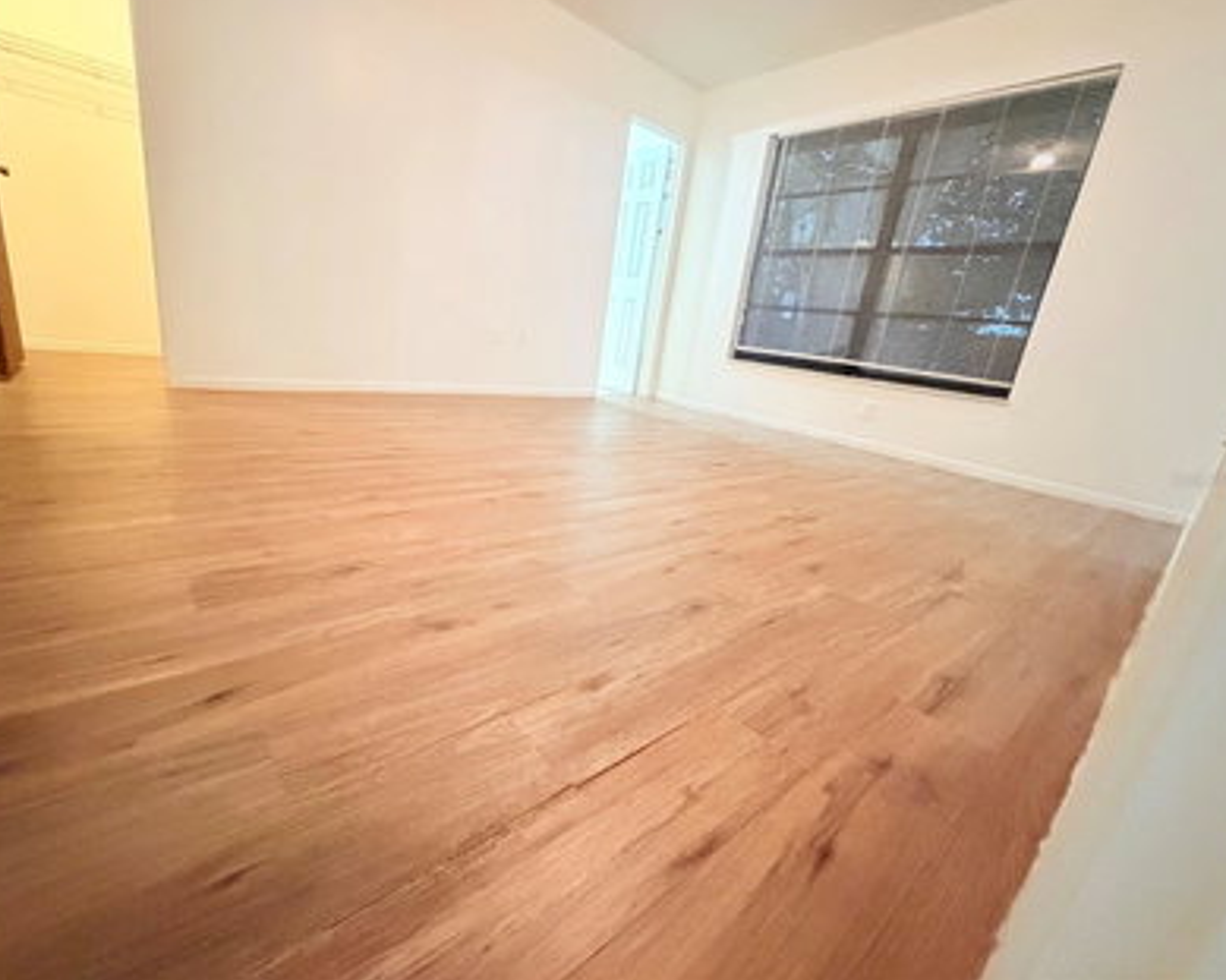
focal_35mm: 15
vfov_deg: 84.0
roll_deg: -6.7
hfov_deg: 96.7
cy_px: 479
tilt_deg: -15.8
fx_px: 544
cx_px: 578
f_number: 2.2
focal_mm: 2.22
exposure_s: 1/60
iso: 1250
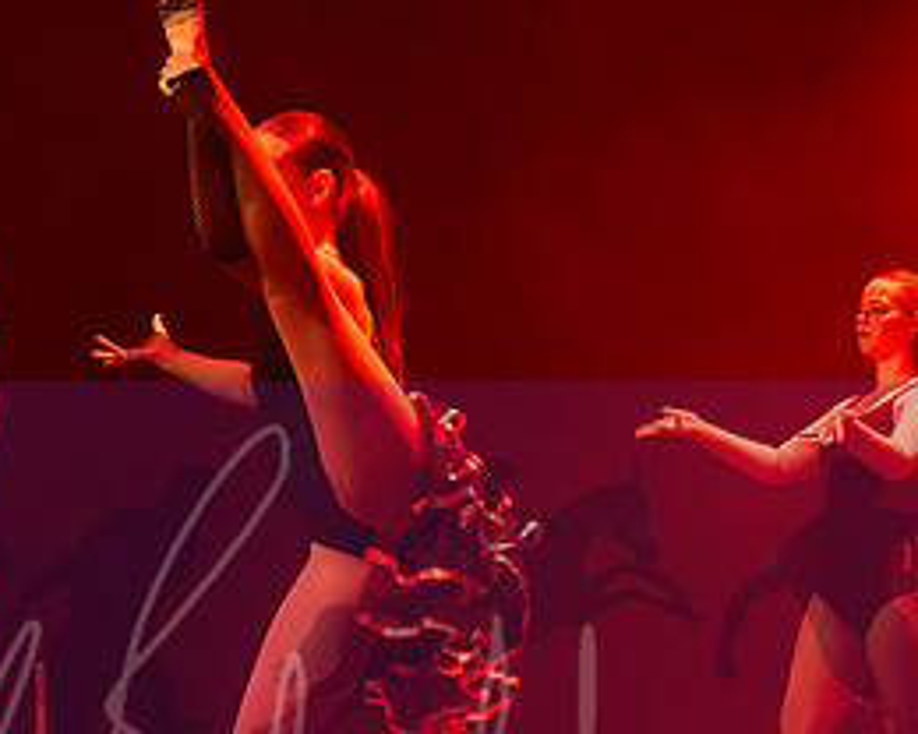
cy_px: 205
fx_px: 4619
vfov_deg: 9.1
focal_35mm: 170
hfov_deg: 11.3
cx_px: 551
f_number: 5
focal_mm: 50
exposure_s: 1/200
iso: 4000
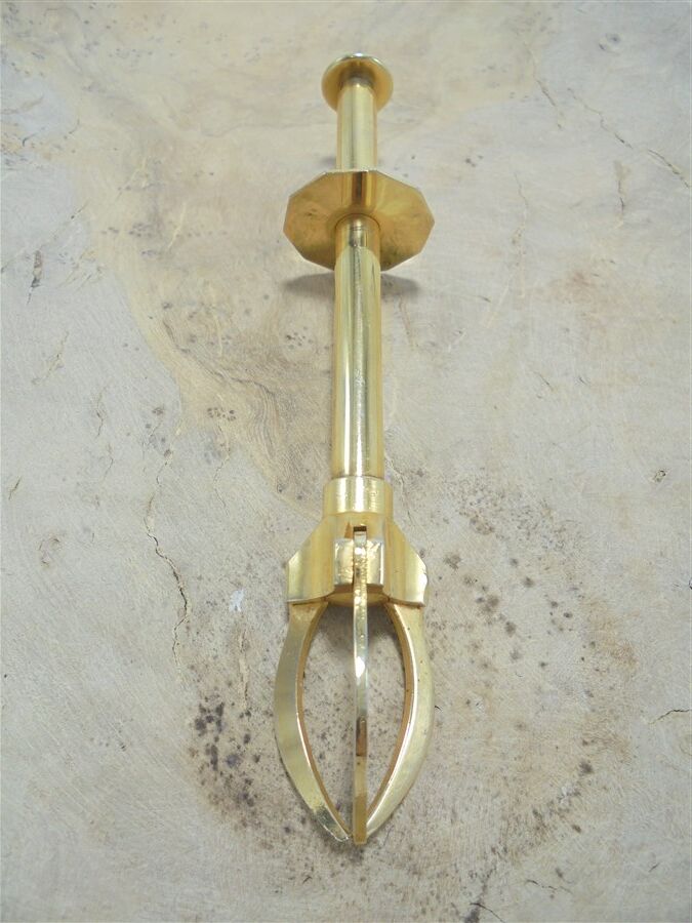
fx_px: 693
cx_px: 346
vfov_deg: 67.3
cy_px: 462
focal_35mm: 26
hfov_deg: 53.1
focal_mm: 4.6
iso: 100
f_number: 3.5
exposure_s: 1/50
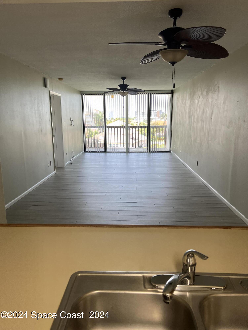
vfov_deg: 67.3
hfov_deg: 53.1
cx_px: 124
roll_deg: +0.6
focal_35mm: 26
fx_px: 248
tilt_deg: -8.9
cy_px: 165
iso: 40
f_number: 1.5
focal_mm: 5.7
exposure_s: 1/120
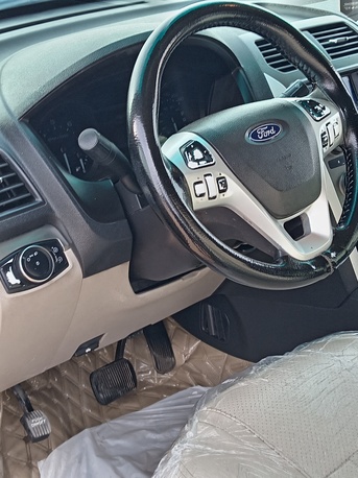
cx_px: 179
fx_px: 745
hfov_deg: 27.0
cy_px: 239
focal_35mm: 54
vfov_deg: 35.6
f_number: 1.8
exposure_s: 1/33.3
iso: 126
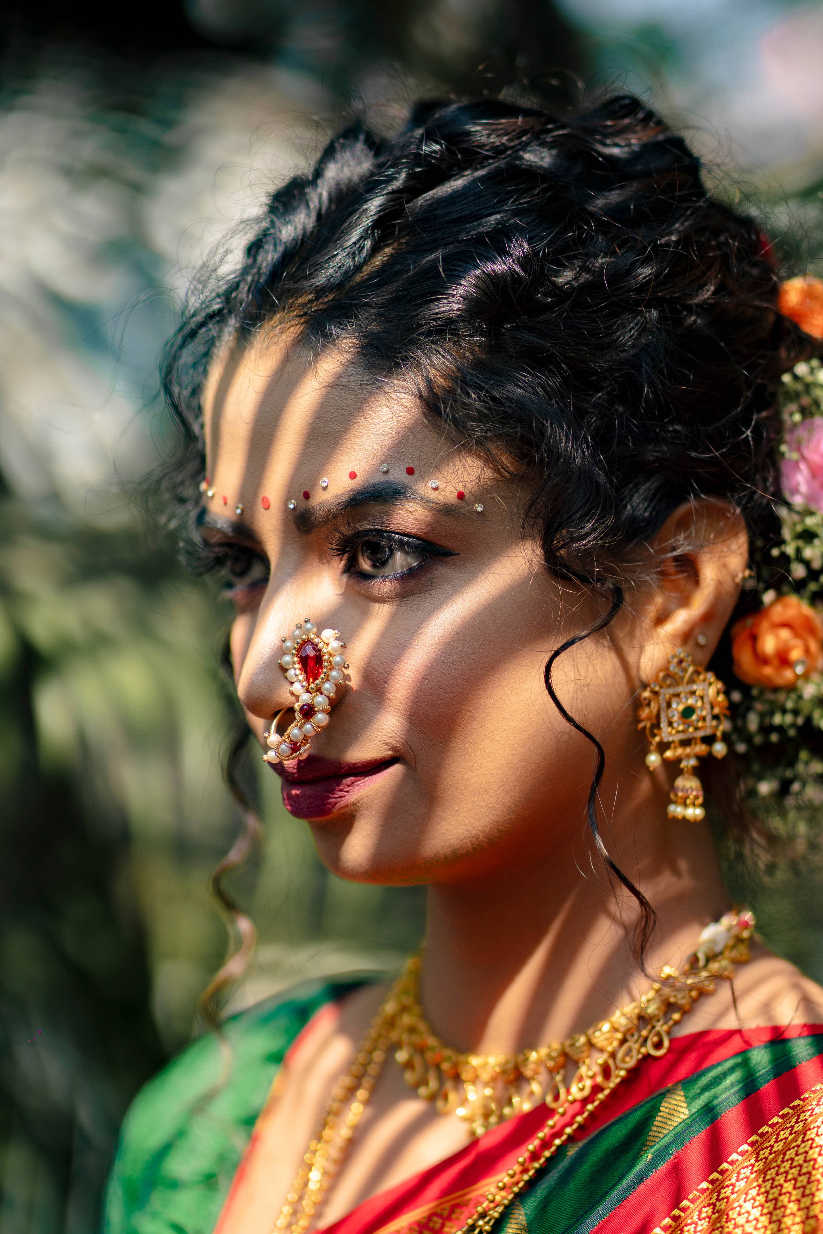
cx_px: 460
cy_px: 678
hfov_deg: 11.1
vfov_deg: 16.6
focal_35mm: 123
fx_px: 4218
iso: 125
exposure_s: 1/1600
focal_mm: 85
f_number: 1.8
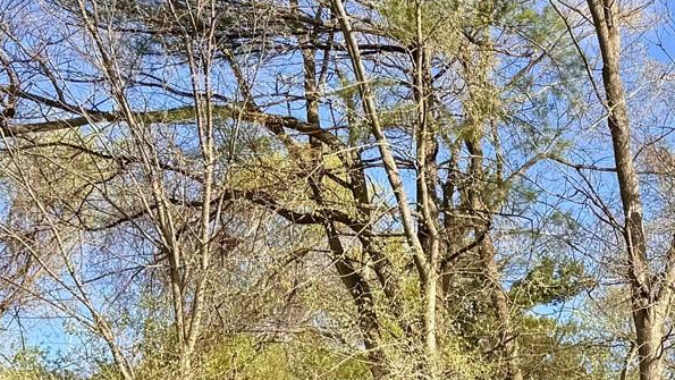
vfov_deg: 13.2
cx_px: 875
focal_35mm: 90
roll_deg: -1.1
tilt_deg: +11.1
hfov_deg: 21.4
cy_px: 409
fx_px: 1611
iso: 80
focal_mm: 6.76
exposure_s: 1/2506
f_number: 1.78
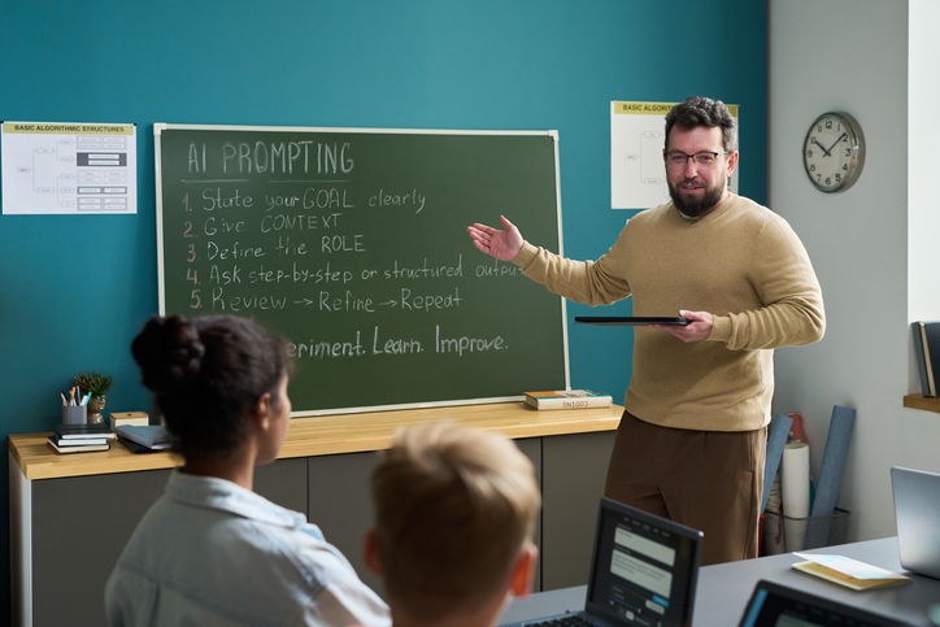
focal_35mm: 50
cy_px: 314
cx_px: 470
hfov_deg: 39.6
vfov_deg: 27.0
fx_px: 1306
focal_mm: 50
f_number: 3.5
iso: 800
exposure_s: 1/250
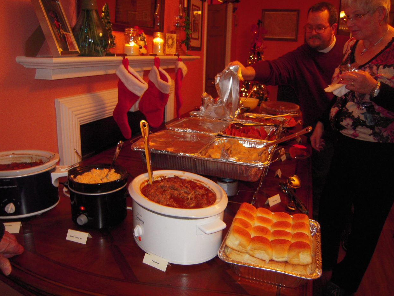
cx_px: 201
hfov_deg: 61.7
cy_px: 148
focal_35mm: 29
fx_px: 330
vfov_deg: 48.2
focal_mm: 5
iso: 400
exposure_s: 1/25
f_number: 2.7
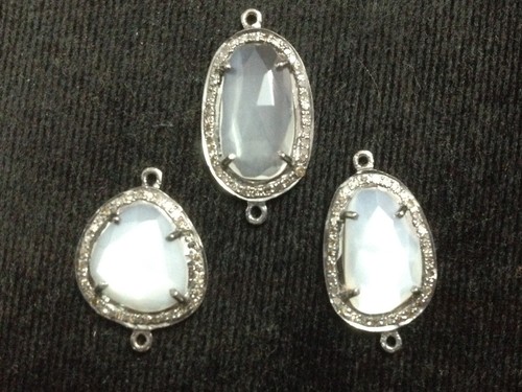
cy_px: 196
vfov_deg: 40.7
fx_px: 528
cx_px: 261
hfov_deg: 52.6
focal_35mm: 35
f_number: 2.4
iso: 800
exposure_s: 1/17
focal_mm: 4.28
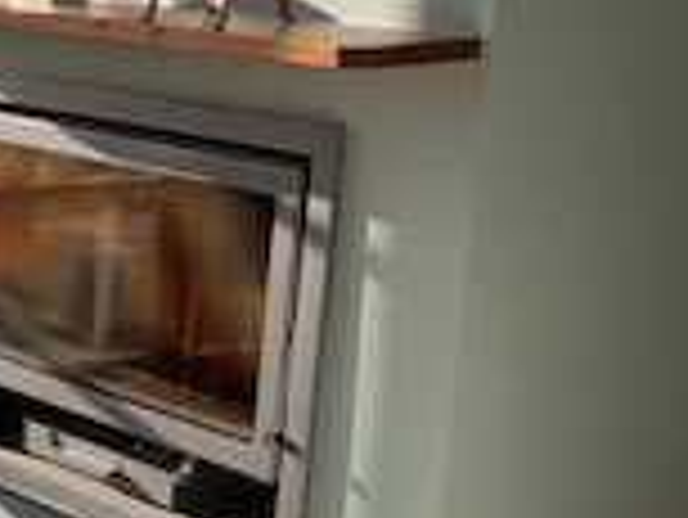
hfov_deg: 13.9
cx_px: -661
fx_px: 2407
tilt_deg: -14.2
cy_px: 356
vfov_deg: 12.2
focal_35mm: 121
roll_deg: -0.8
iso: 16
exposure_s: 1/514
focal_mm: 3
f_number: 1.8
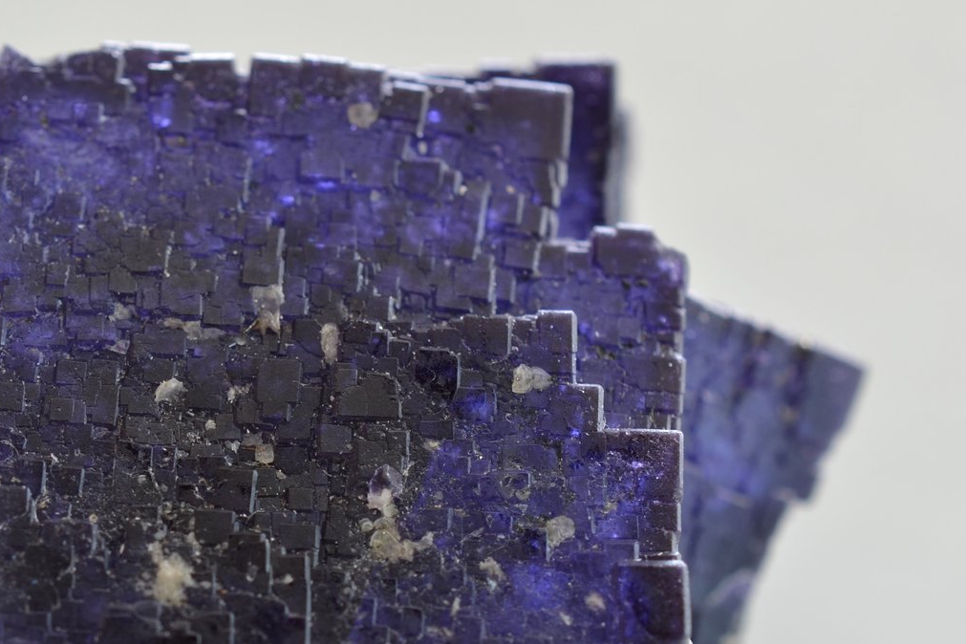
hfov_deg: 21.4
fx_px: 2549
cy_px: 427
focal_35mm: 95
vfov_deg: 14.4
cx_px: 311
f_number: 9
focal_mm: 40
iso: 100
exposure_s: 1/2
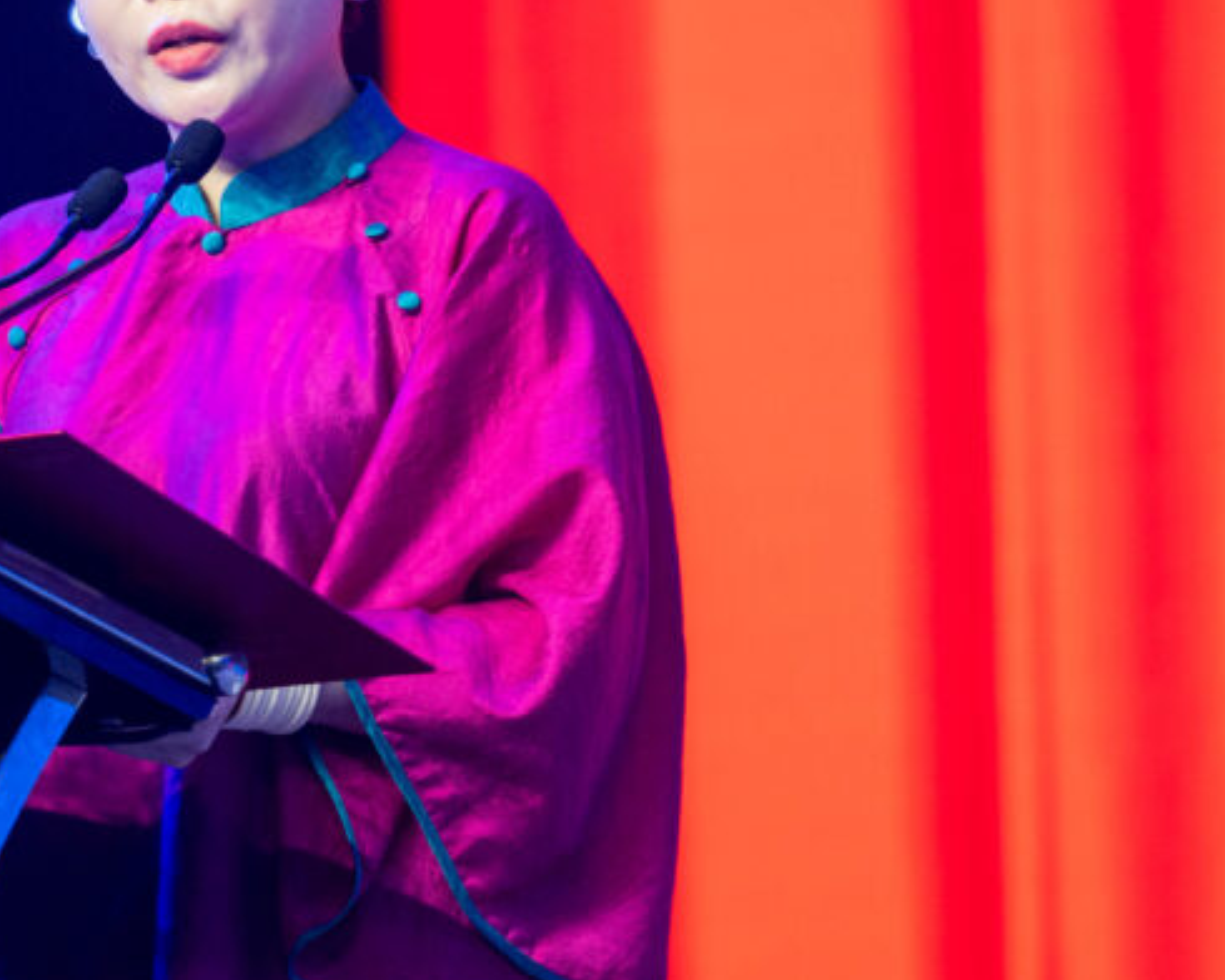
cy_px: 327
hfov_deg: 4.1
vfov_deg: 3.3
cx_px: -53
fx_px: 17109
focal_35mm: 472
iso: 360
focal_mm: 160
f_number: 2.8
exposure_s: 1/125
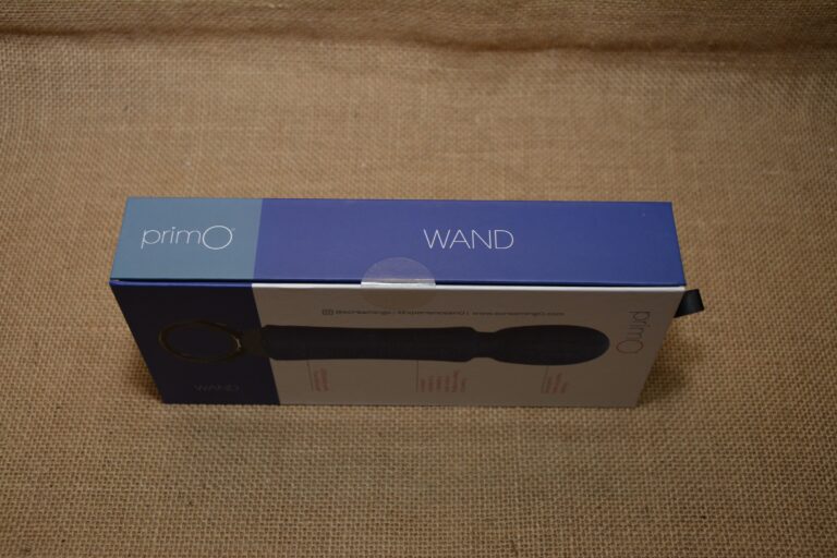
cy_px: 279
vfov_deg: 29.9
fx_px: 1046
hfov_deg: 43.6
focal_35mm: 45
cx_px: 418
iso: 400
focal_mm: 30
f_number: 5.6
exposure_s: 1/60
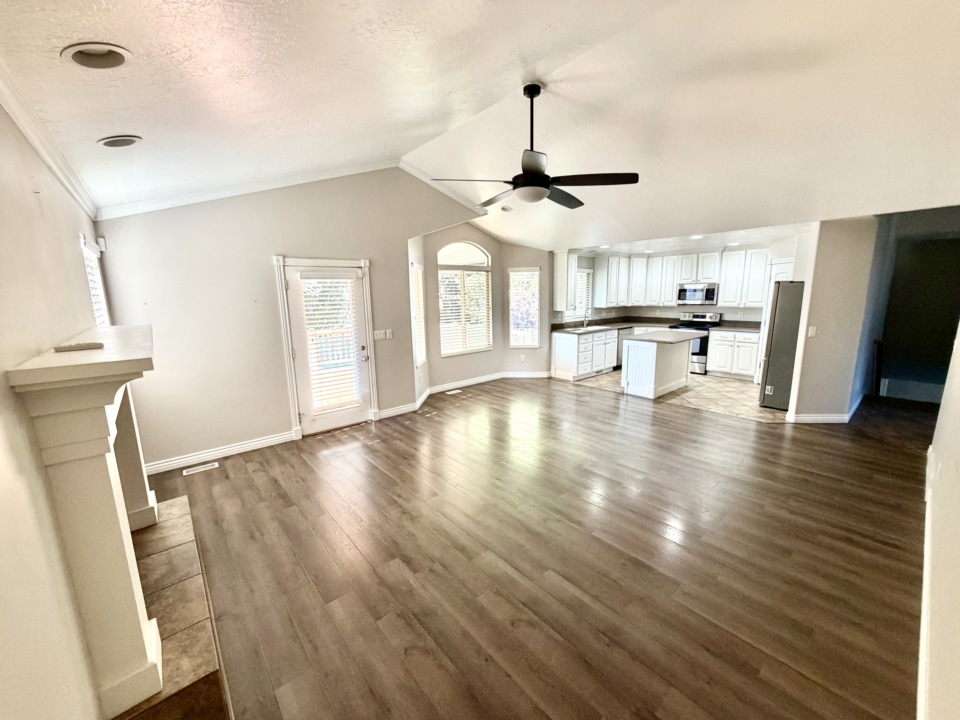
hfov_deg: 102.1
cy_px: 360
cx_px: 480
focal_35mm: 14
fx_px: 388
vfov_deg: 85.7
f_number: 2.2
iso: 250
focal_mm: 2.22
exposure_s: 1/60
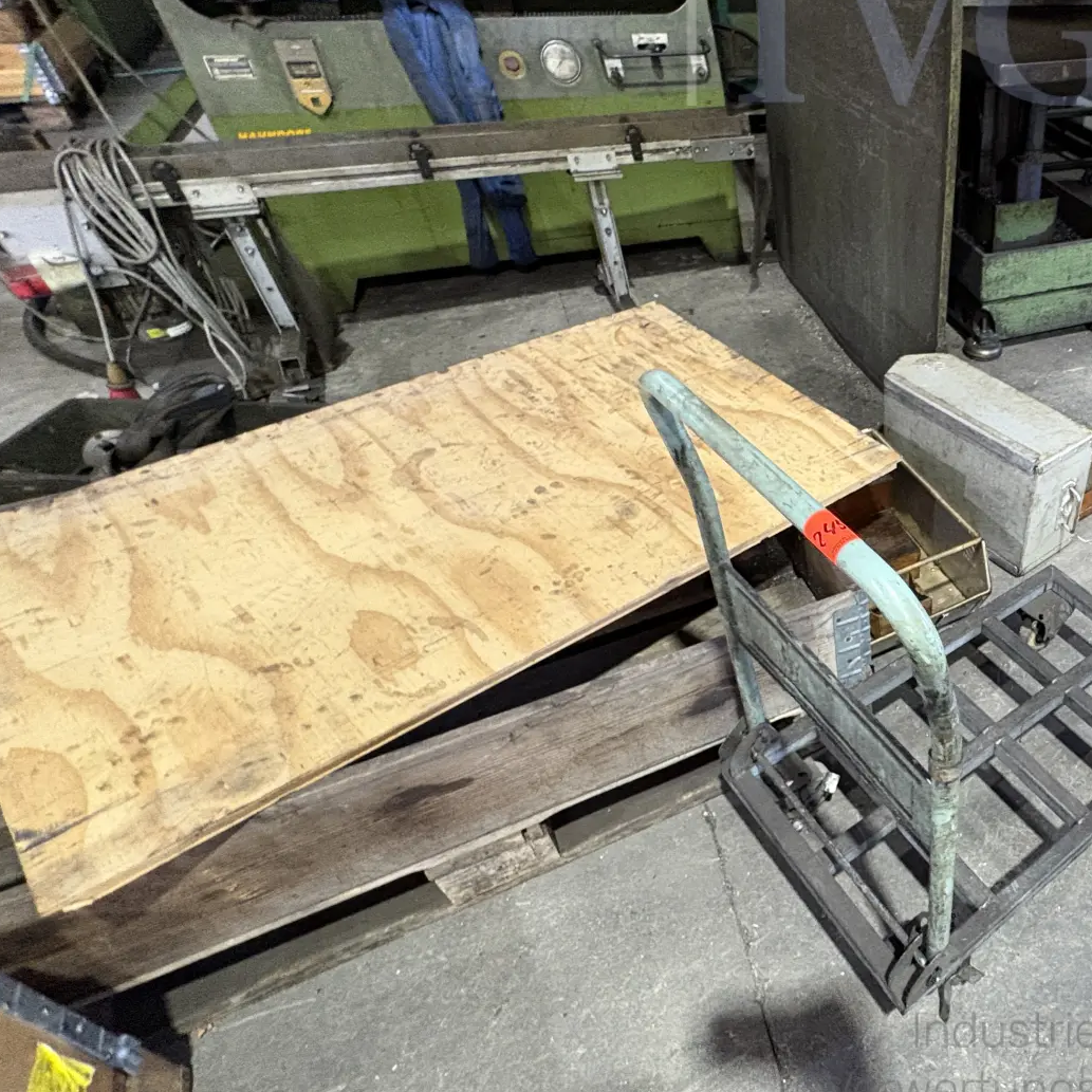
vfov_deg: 67.3
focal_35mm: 23
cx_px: 976
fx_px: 821
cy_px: 557
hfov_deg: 58.0
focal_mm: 2.22
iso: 400
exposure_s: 1/50
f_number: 2.2
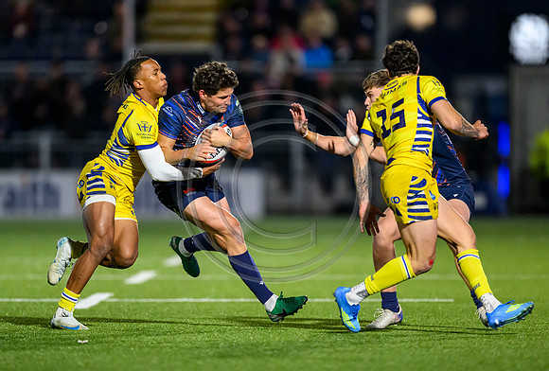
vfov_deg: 2.9
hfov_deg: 4.2
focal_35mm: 486
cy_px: 191
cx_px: 218
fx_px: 7449
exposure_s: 1/2000
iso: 8000
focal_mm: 400
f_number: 2.8
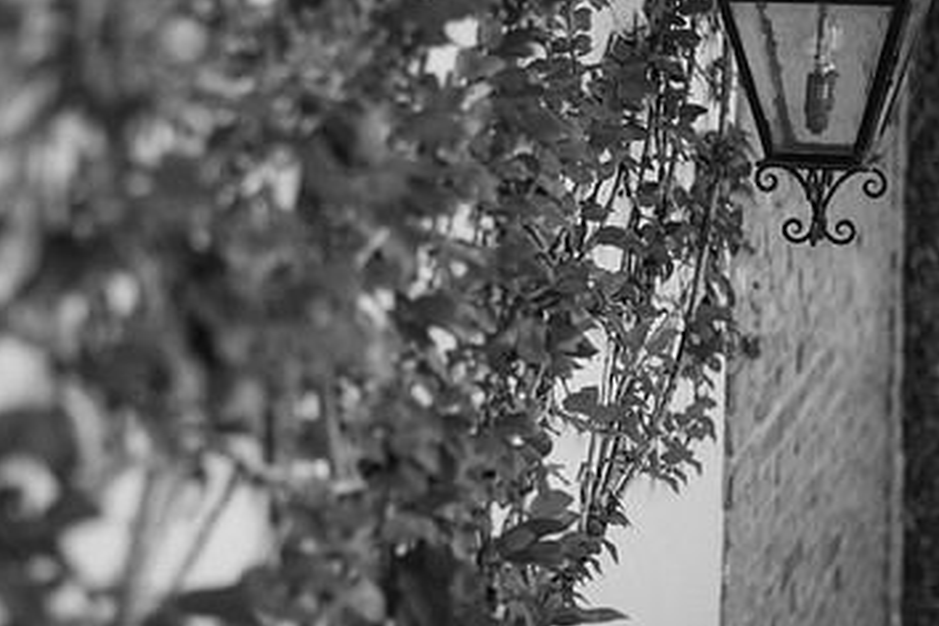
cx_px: 268
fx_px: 2139
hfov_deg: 24.6
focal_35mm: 82
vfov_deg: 16.7
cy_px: 293
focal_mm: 50
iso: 200
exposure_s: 1/4000
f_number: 1.4
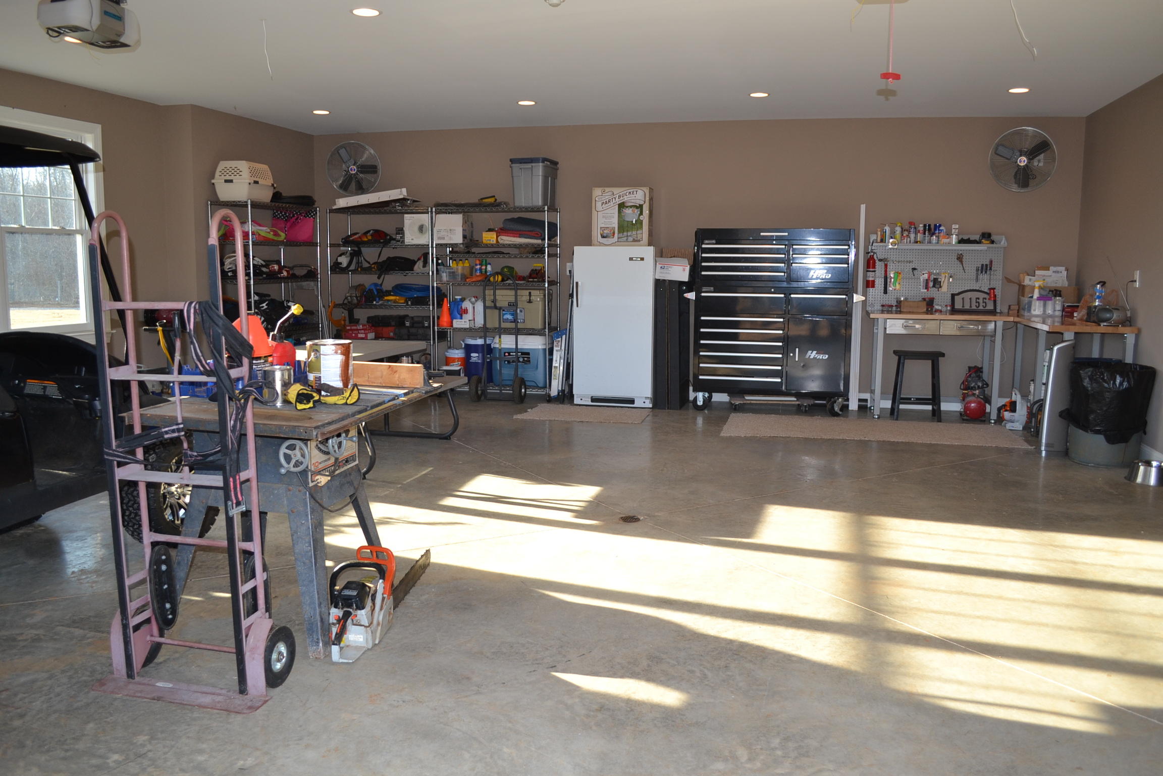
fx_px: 872
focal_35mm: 27
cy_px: 388
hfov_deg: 67.4
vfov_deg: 47.9
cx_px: 582
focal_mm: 18
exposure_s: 1/125
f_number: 4
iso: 220
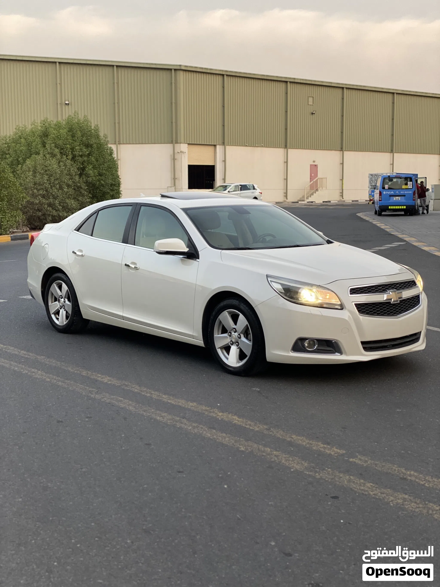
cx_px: 220
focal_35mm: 52
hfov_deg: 28.0
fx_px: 881
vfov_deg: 36.8
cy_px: 294
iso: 64
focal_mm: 6
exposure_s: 1/122
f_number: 2
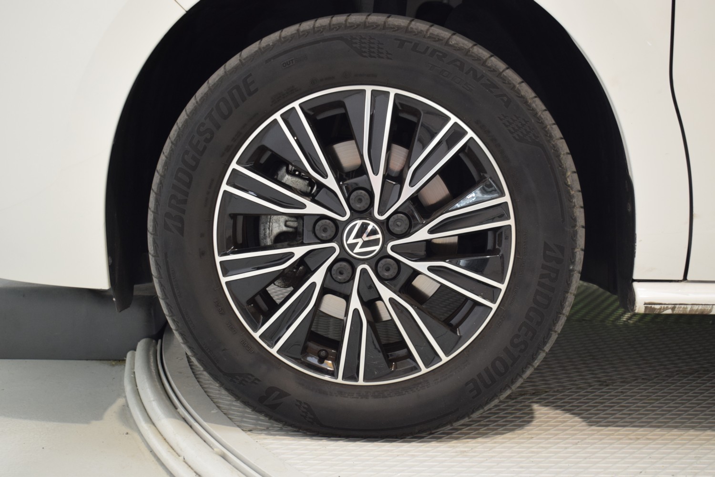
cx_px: 358
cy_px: 238
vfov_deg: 25.1
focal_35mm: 54
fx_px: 1072
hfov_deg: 36.9
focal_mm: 36
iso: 900
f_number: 4.8
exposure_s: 1/60
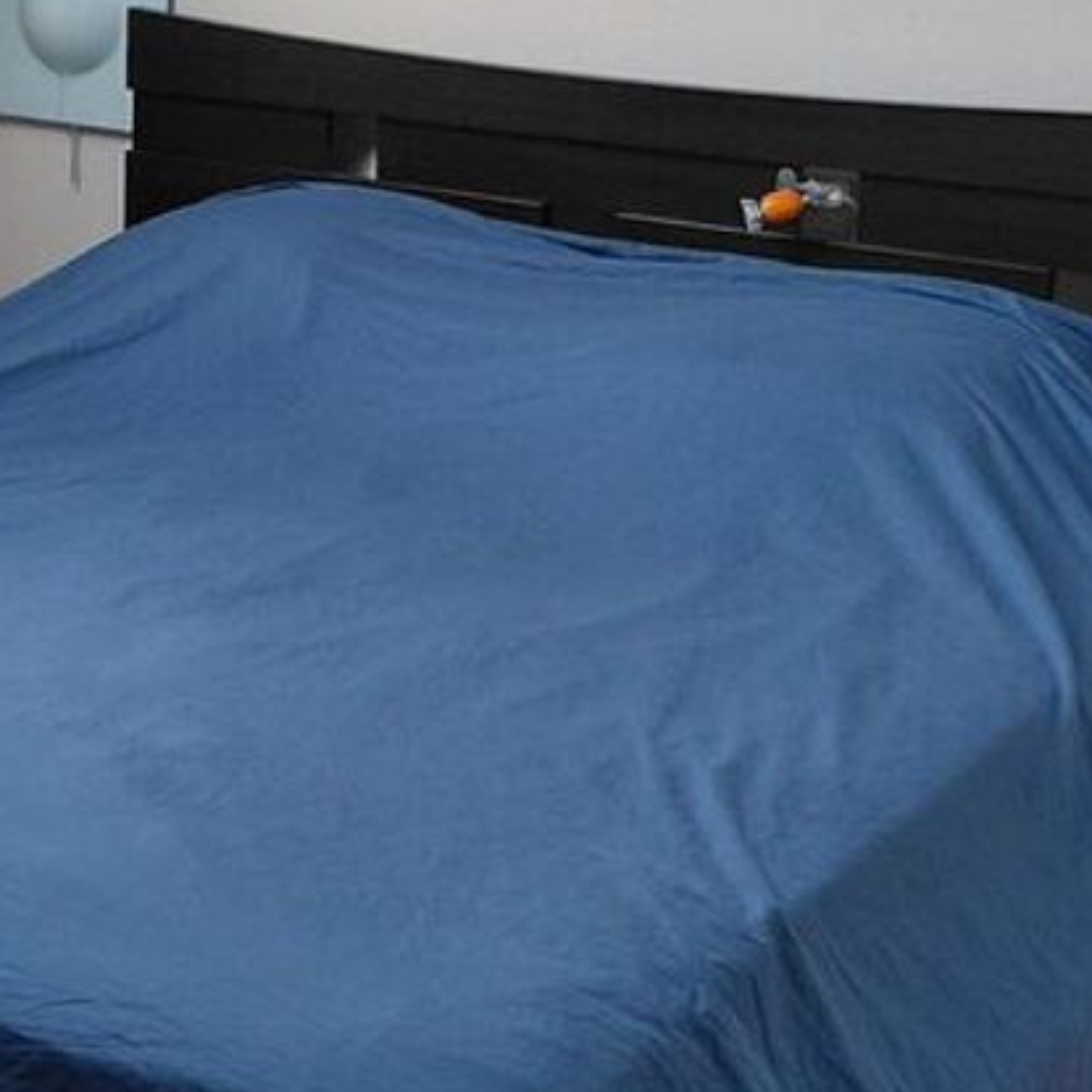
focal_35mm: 71
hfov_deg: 23.7
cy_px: 122
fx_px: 2534
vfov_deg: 23.7
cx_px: 116
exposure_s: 1/120
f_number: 1.8
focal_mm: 4.69
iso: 80
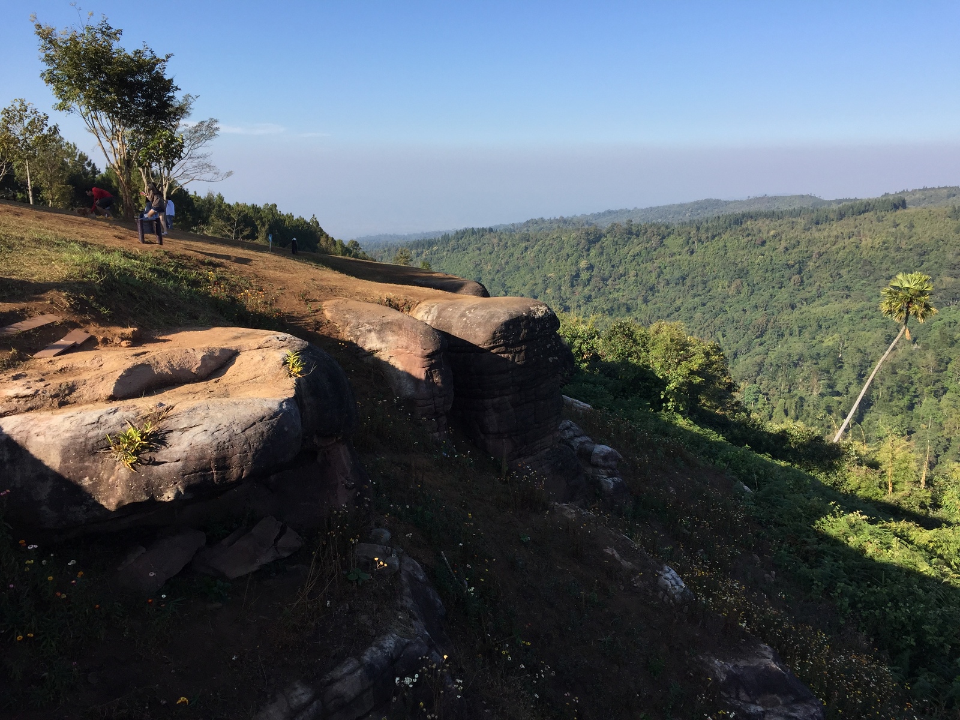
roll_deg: -0.8
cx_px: 480
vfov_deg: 48.2
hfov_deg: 61.7
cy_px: 360
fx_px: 804
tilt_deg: -12.1
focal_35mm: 29
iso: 32
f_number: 2.2
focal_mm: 4.15
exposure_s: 1/1236
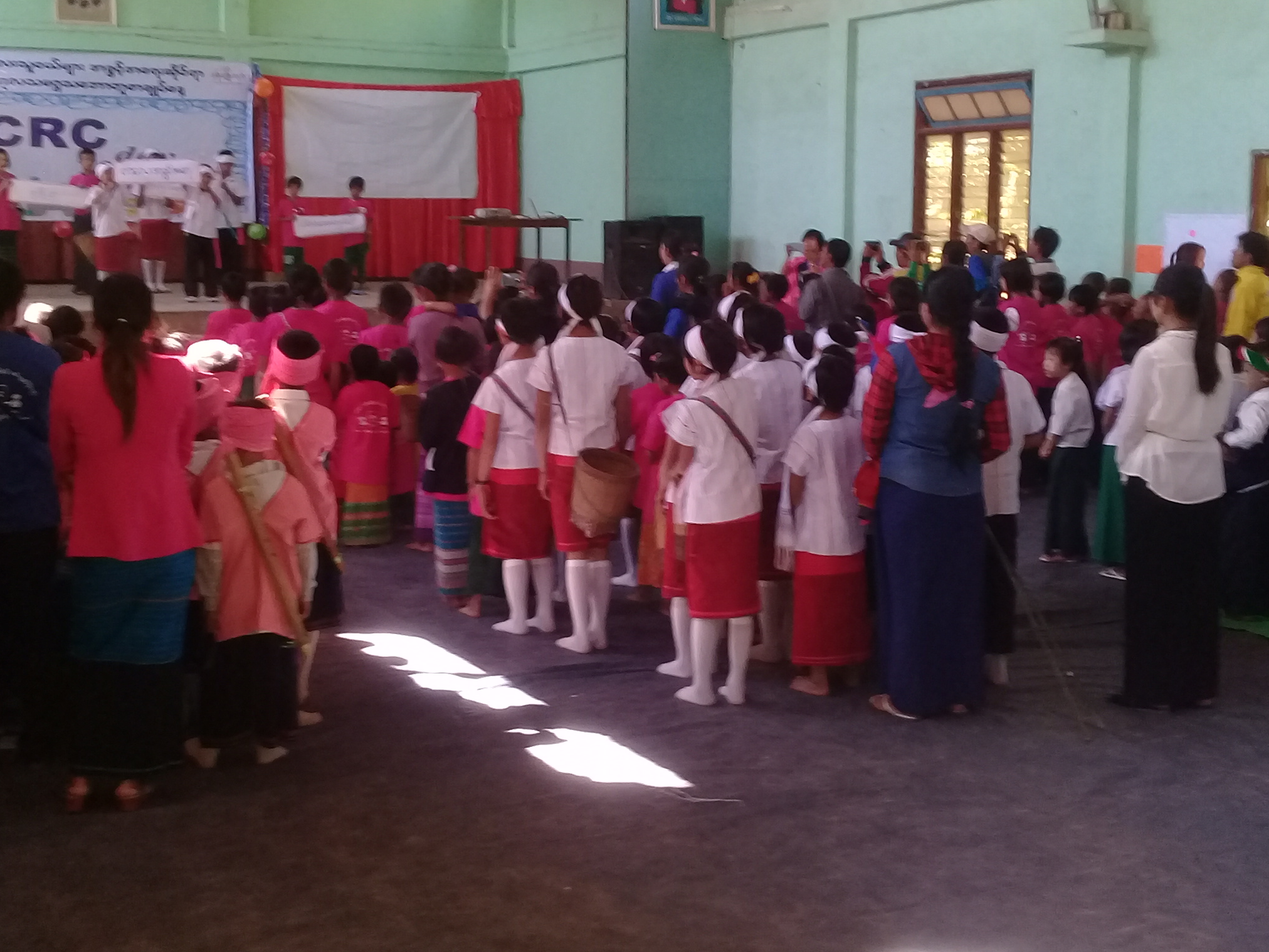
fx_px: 1833
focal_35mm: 50
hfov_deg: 38.2
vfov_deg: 29.0
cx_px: 650
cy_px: 359
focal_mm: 3.3
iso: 100
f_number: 2.2
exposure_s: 1/33
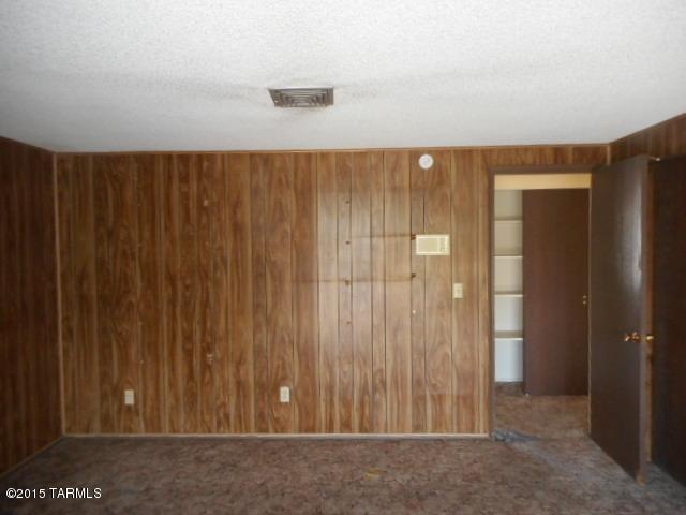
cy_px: 258
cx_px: 343
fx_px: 495
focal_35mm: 25
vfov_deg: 54.9
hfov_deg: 69.4
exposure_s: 1/25
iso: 320
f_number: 3.7
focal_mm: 4.5
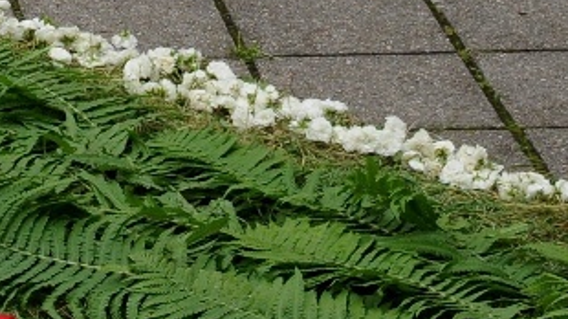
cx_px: -499
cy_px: 476
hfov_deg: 9.1
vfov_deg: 5.4
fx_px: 3372
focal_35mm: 224
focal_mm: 32
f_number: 8
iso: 400
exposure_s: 1/160
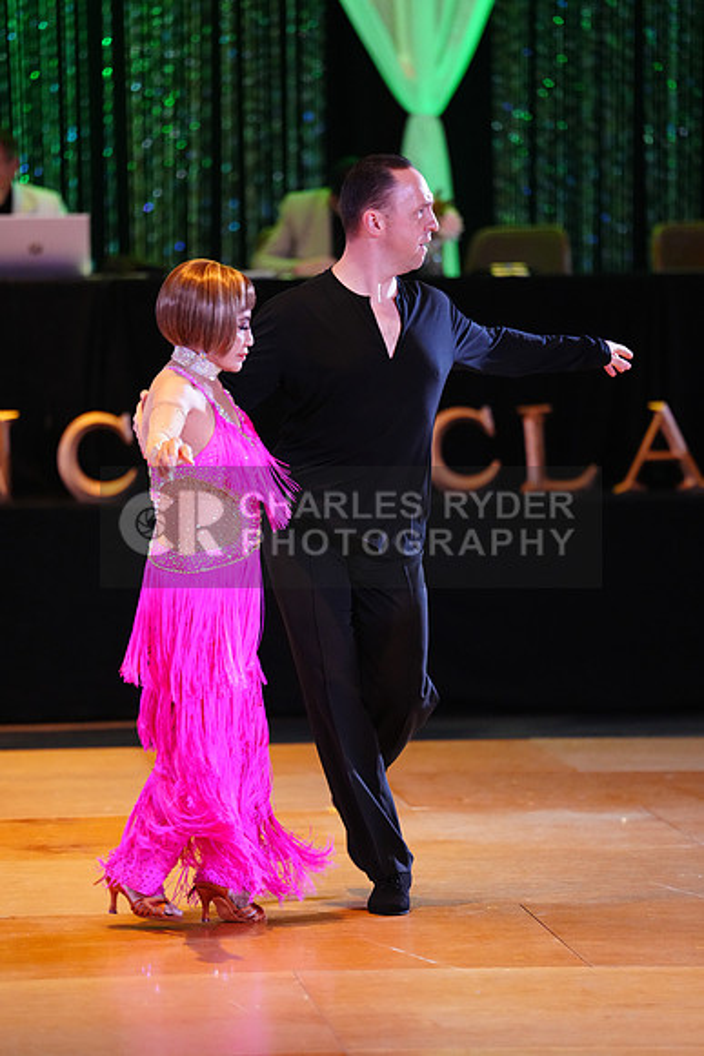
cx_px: 352
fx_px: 5863
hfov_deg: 6.9
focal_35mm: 200
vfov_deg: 10.3
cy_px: 528
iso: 5000
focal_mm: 200
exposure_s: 1/320
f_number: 2.8
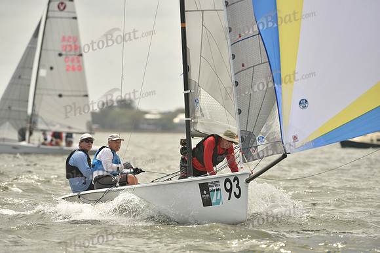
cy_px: 126
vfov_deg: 4.6
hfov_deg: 6.9
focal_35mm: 300
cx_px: 190
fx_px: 3167
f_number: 5.6
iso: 320
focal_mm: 300
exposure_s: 1/1600
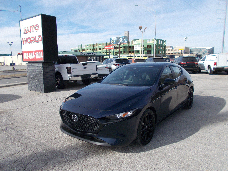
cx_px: 114
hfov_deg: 67.3
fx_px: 171
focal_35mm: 26
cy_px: 86
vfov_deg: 53.1
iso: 80
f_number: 8
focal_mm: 4.6
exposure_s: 1/125
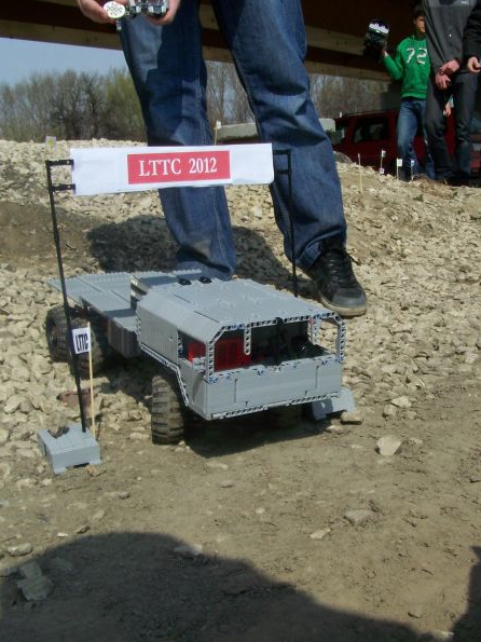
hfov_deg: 28.4
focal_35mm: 51
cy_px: 322
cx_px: 304
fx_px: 945
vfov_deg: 37.5
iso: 80
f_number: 5.6
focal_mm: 6.3
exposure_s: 1/800
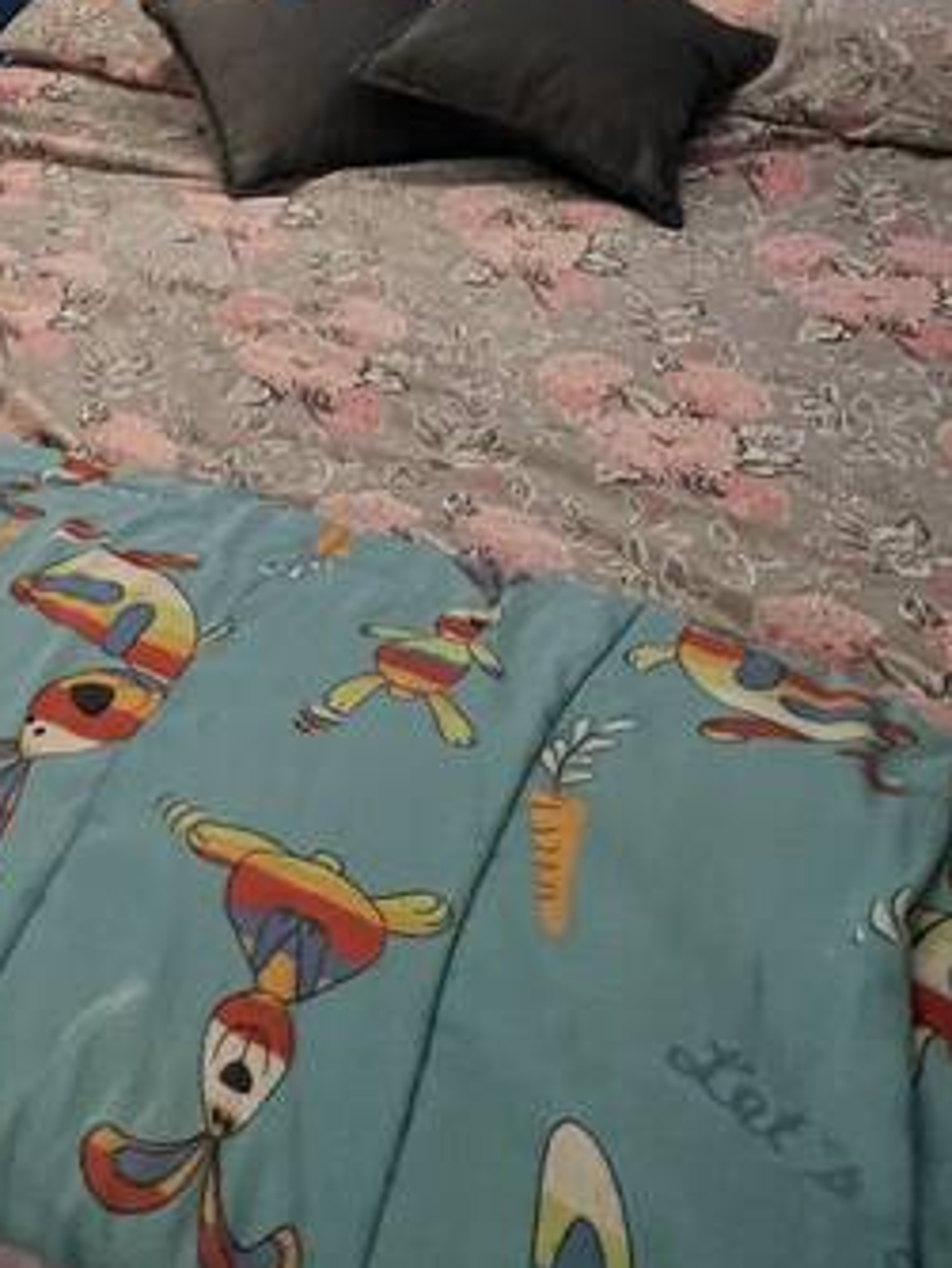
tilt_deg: -10.2
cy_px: -190
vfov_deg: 36.4
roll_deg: +5.0
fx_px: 1538
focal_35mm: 42
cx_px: -27
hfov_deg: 31.5
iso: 500
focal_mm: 1.57
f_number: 1.8
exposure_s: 1/60
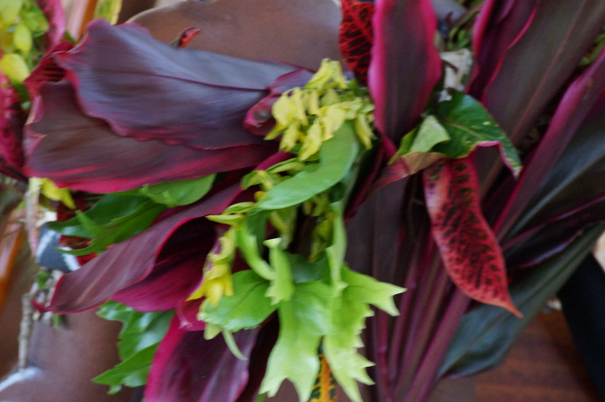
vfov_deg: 3.7
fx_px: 6295
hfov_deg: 5.5
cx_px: 302
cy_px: 201
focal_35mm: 375
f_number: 6.3
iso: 3200
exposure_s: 1/100
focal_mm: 250
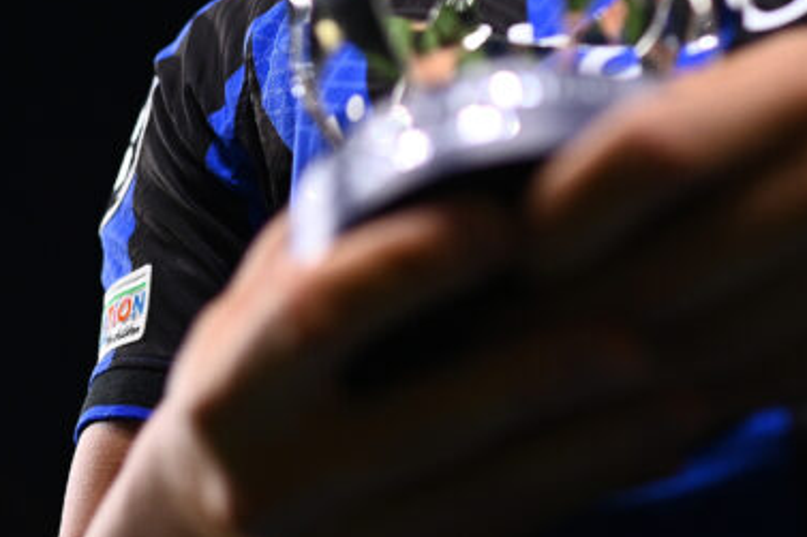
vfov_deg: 14.0
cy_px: -91
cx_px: 420
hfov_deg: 21.5
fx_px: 2129
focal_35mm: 95
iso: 1600
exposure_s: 1/3200
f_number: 1.8
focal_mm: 35
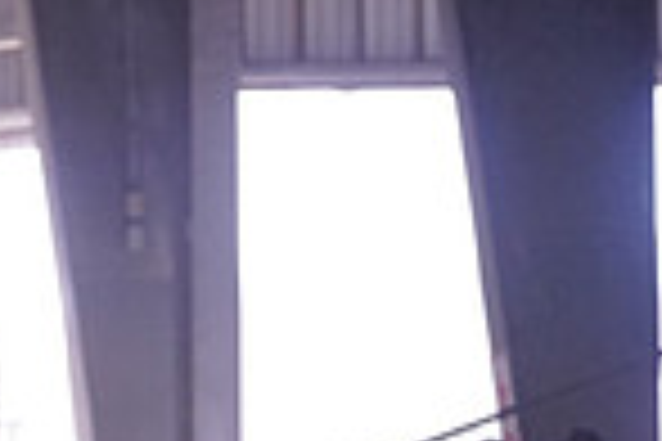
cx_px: -279
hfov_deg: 2.6
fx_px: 14526
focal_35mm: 790
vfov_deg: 1.7
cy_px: 794
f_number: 2.8
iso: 3200
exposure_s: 1/1600
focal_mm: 200
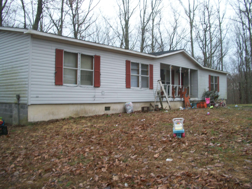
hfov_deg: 52.6
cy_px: 94
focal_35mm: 35
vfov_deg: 40.7
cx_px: 126
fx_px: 255
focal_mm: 6.3
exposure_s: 1/125
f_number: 3.1
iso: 80
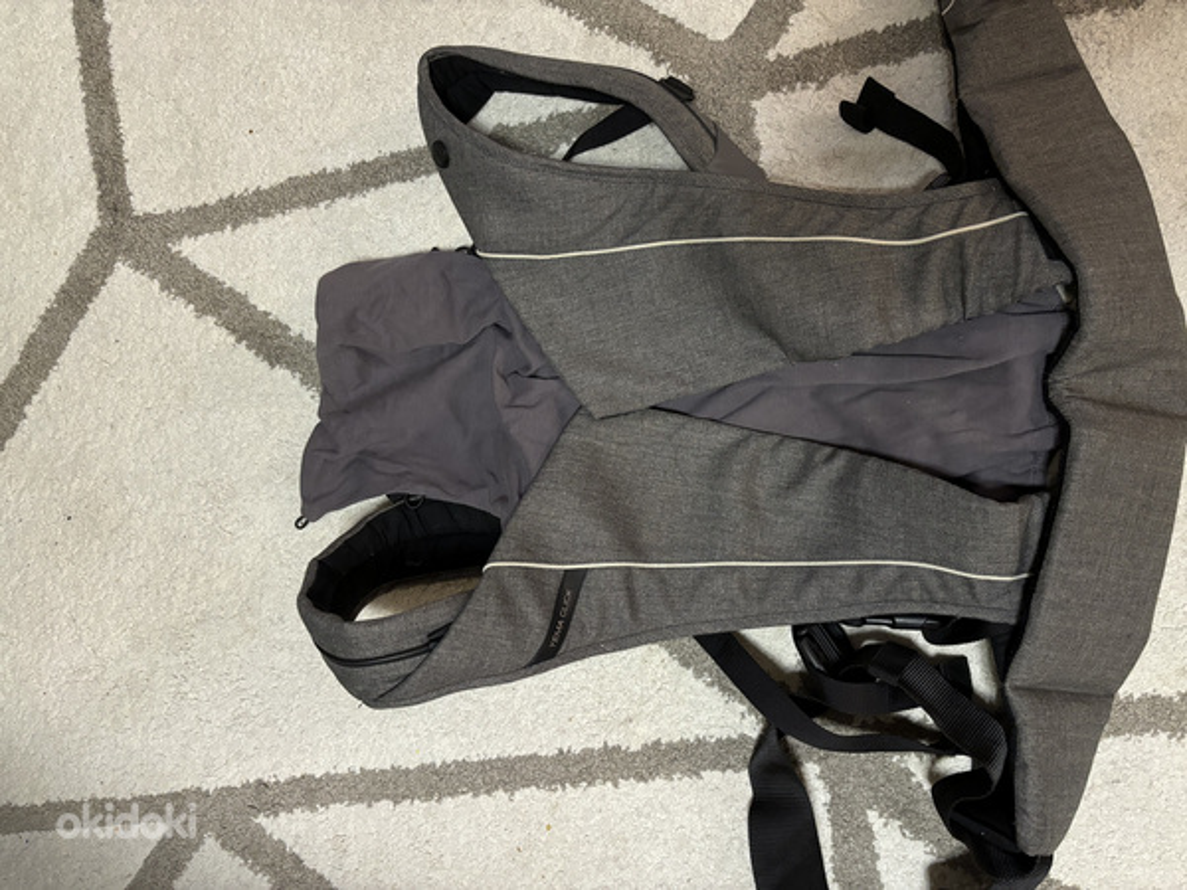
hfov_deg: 67.3
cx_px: 594
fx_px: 892
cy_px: 445
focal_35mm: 26
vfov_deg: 53.1
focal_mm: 5.96
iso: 500
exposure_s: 1/50
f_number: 1.6
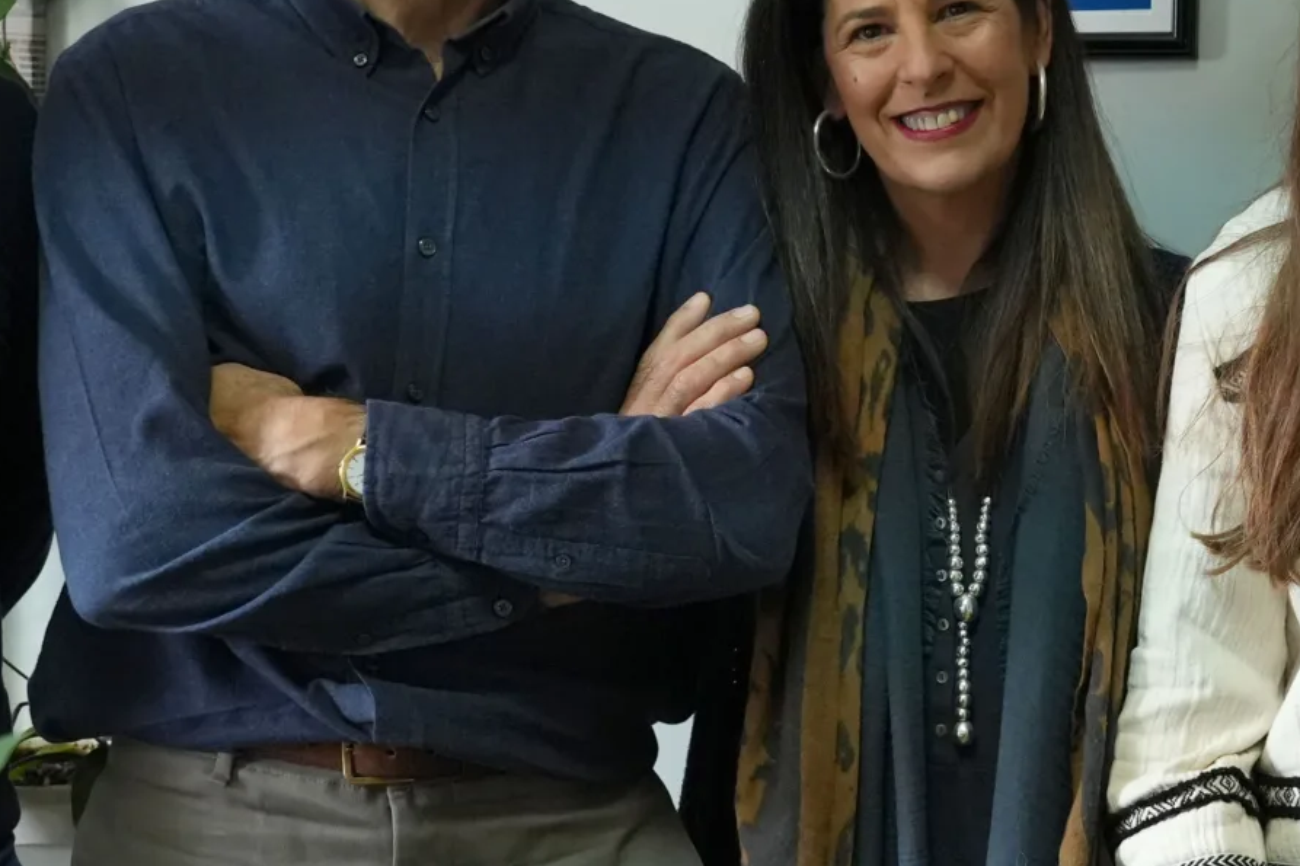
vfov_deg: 15.9
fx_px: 3105
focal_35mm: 86
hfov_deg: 23.5
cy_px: 501
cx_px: 892
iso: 4000
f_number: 4
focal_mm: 30
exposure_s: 1/200
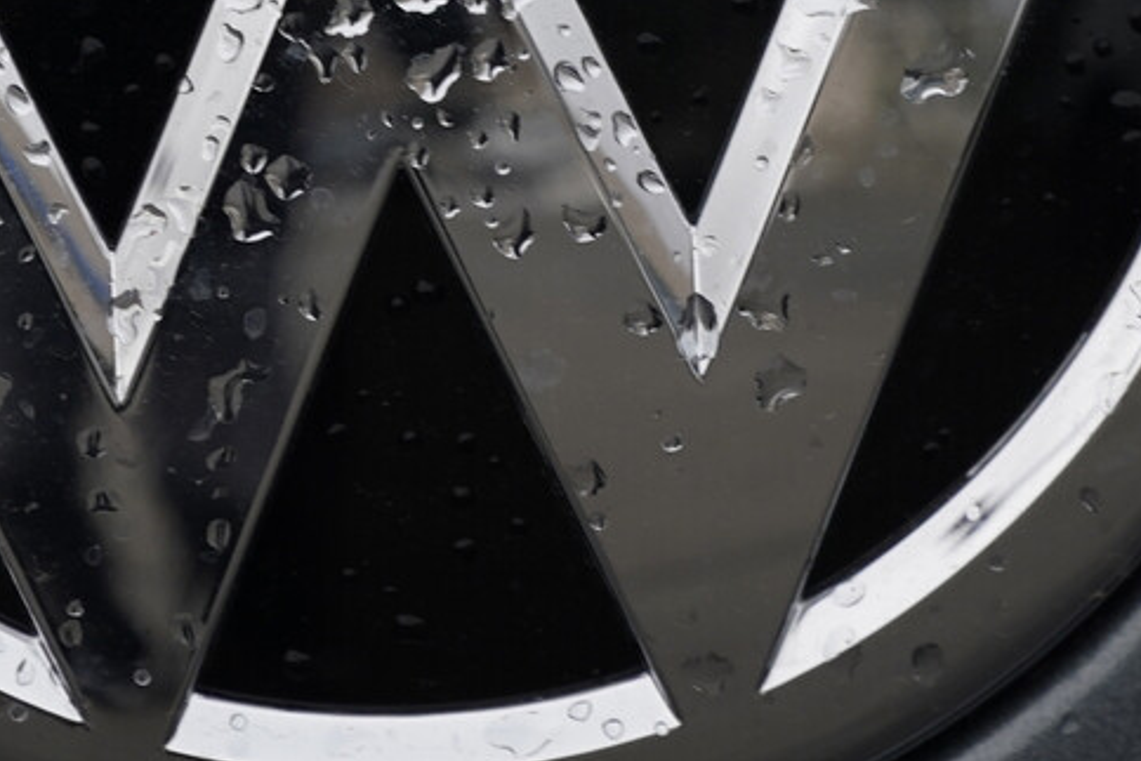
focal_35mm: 1283
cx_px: 467
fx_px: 40674
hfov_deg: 1.6
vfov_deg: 1.1
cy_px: -72
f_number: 5.6
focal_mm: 388
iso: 500
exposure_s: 1/320
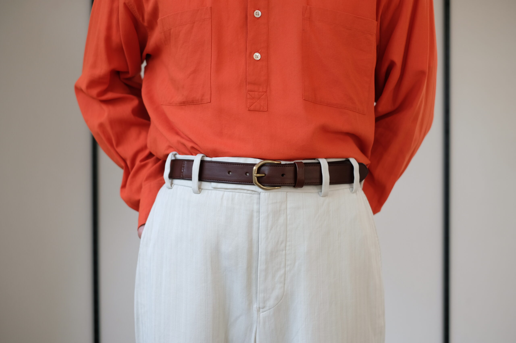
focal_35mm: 53
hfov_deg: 37.5
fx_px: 759
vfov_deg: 25.5
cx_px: 258
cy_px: 172
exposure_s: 1/320
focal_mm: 35
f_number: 2
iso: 200
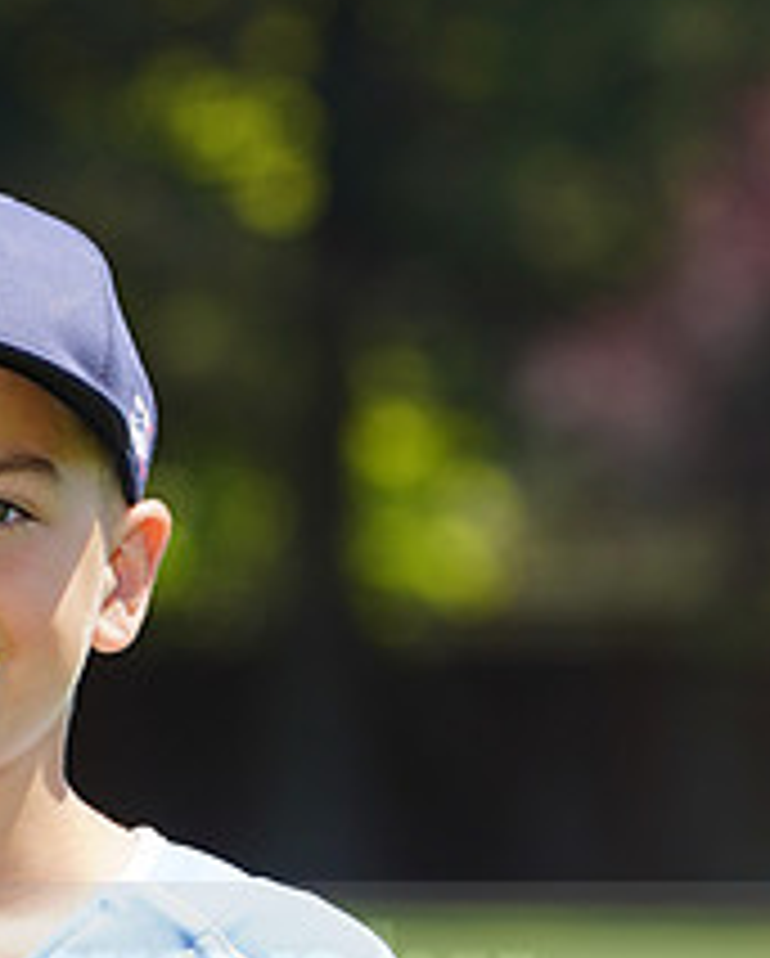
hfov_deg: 2.3
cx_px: -54
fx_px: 18789
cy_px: 945
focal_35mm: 661
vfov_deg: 2.9
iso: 100
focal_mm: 259
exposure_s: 1/160
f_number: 9
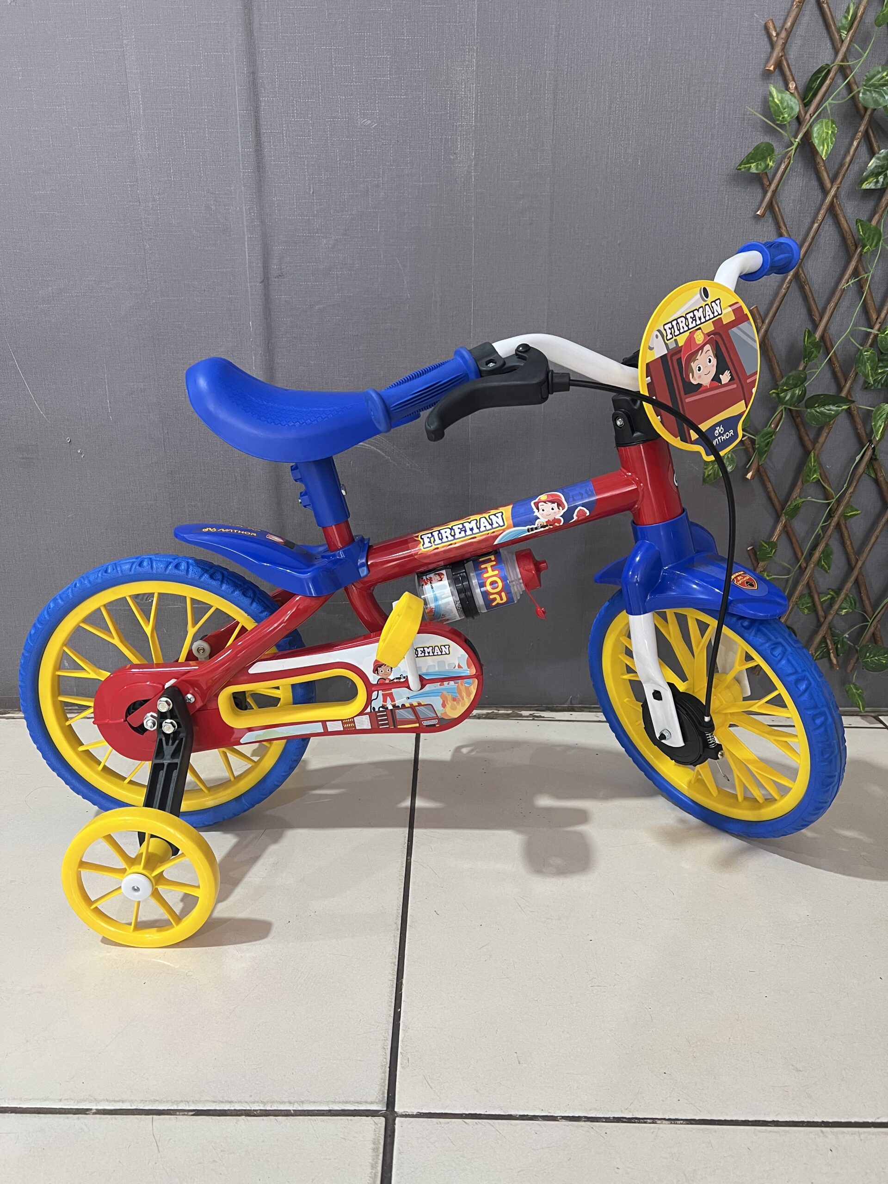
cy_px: 592
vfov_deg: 67.3
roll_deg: -0.3
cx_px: 444
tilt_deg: -16.9
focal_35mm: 26
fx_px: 889
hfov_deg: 53.1
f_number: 1.5
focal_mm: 5.7
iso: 160
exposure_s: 1/60
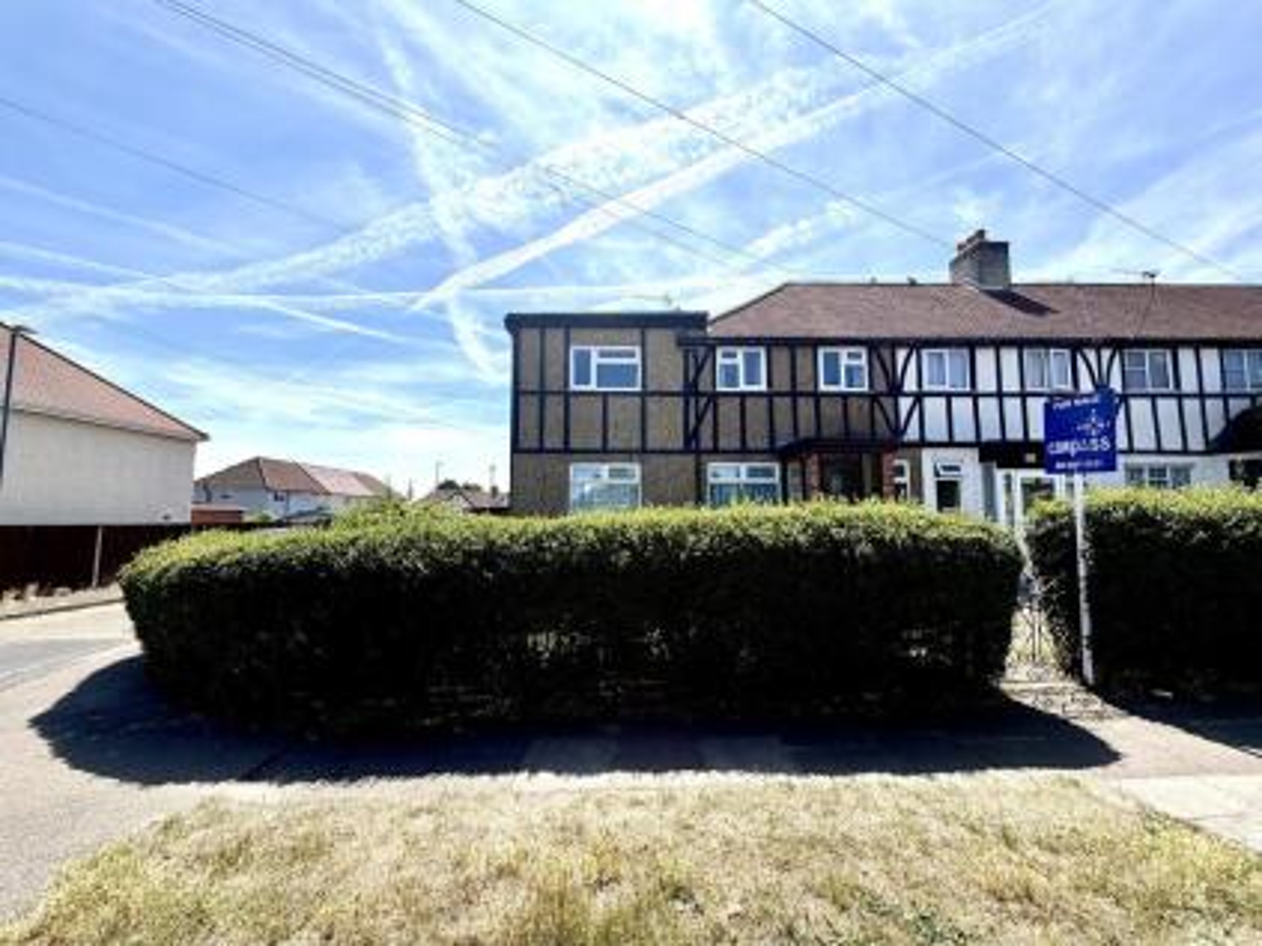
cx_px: 631
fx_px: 510
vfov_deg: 85.6
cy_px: 473
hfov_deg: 102.1
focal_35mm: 14
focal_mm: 2.22
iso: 20
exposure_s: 1/1001
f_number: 2.2
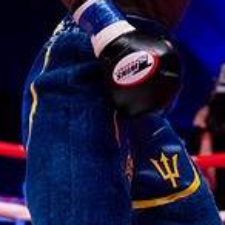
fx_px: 1743
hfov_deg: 7.3
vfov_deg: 7.3
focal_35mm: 237
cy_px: -13
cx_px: 305
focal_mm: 70
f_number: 2.5
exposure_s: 1/1000
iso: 4000
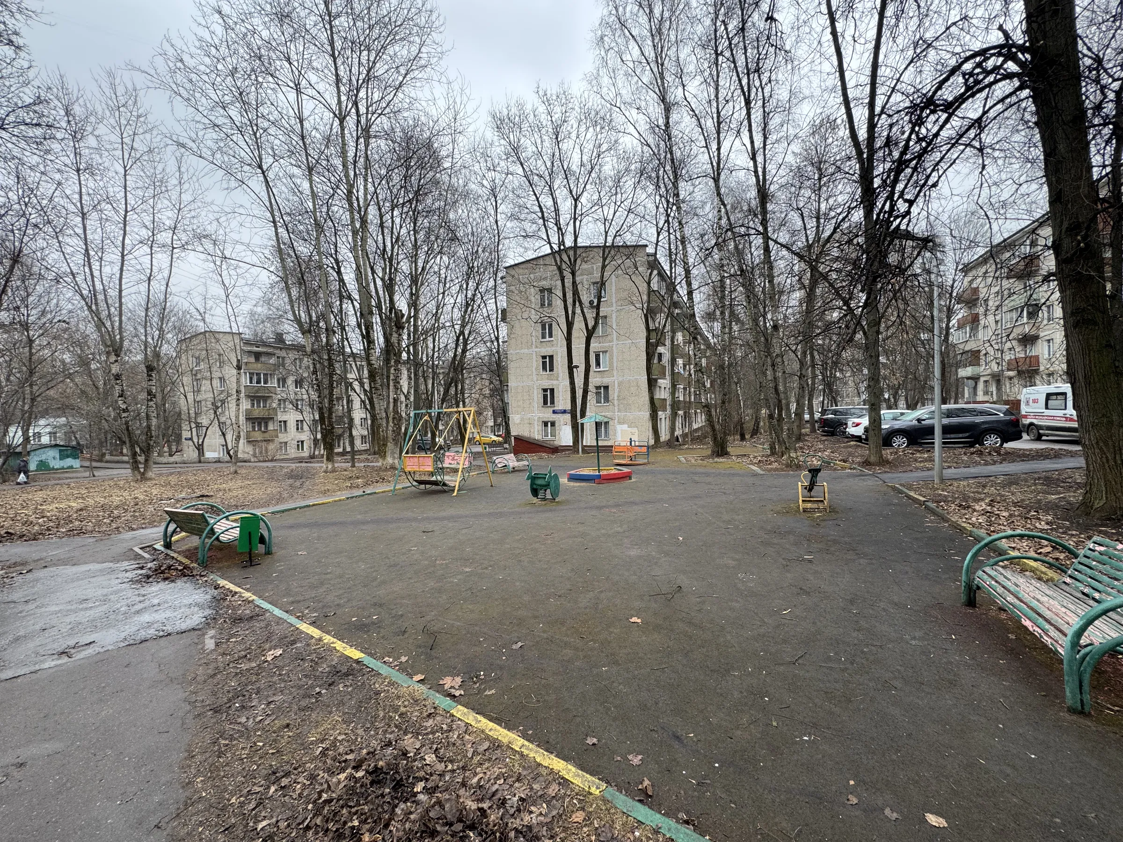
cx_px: 562
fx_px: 454
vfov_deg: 85.7
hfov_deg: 102.1
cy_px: 421
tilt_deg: -0.8
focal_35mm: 14
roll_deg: +1.9
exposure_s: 1/99
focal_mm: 2.22
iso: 50
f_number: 2.2
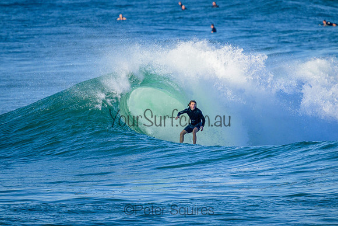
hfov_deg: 2.6
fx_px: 7513
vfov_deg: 1.7
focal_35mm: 800
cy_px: 113
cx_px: 169
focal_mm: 800
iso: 1100
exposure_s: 1/2000
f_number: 11
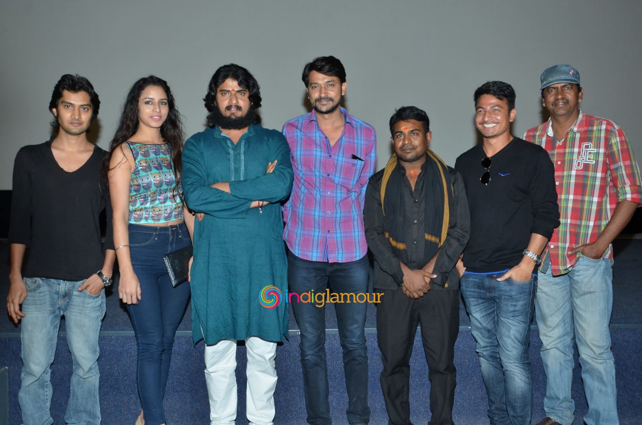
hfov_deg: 57.3
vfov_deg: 39.8
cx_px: 321
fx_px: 587
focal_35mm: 33
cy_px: 212
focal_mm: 22
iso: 400
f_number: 5.6
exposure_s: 1/125
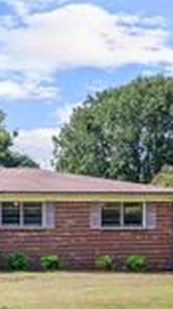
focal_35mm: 54
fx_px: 441
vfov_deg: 37.5
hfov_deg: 20.3
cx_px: -52
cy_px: 236
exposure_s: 1/160
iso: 200
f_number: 14
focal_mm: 16
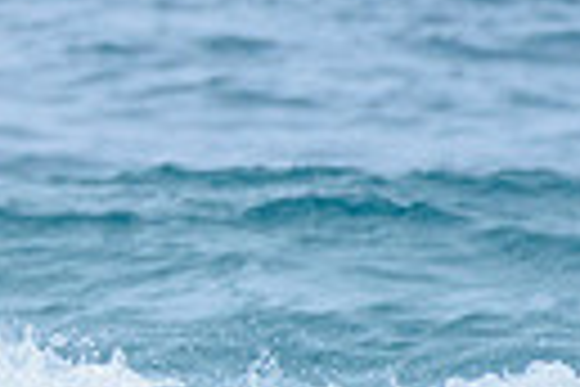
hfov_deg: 0.7
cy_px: 223
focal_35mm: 2823
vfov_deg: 0.5
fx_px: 45478
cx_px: -984
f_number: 5.6
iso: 500
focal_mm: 500
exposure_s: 1/2000
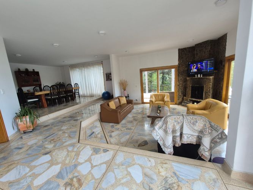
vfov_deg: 89.9
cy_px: 95
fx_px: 95
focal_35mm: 13
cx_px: 126
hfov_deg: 106.2
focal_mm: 1.74
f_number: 2.2
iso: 64
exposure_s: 1/50
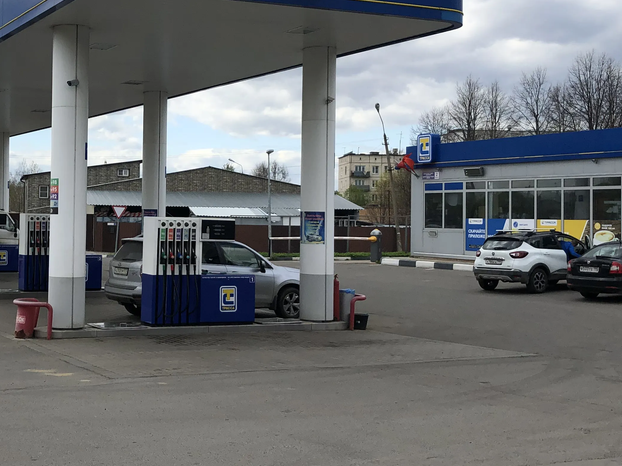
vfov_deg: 27.0
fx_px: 970
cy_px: 188
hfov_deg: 34.2
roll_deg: -1.4
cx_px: 106
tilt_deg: +1.3
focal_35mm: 54
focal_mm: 4
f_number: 1.8
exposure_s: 1/2404
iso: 20
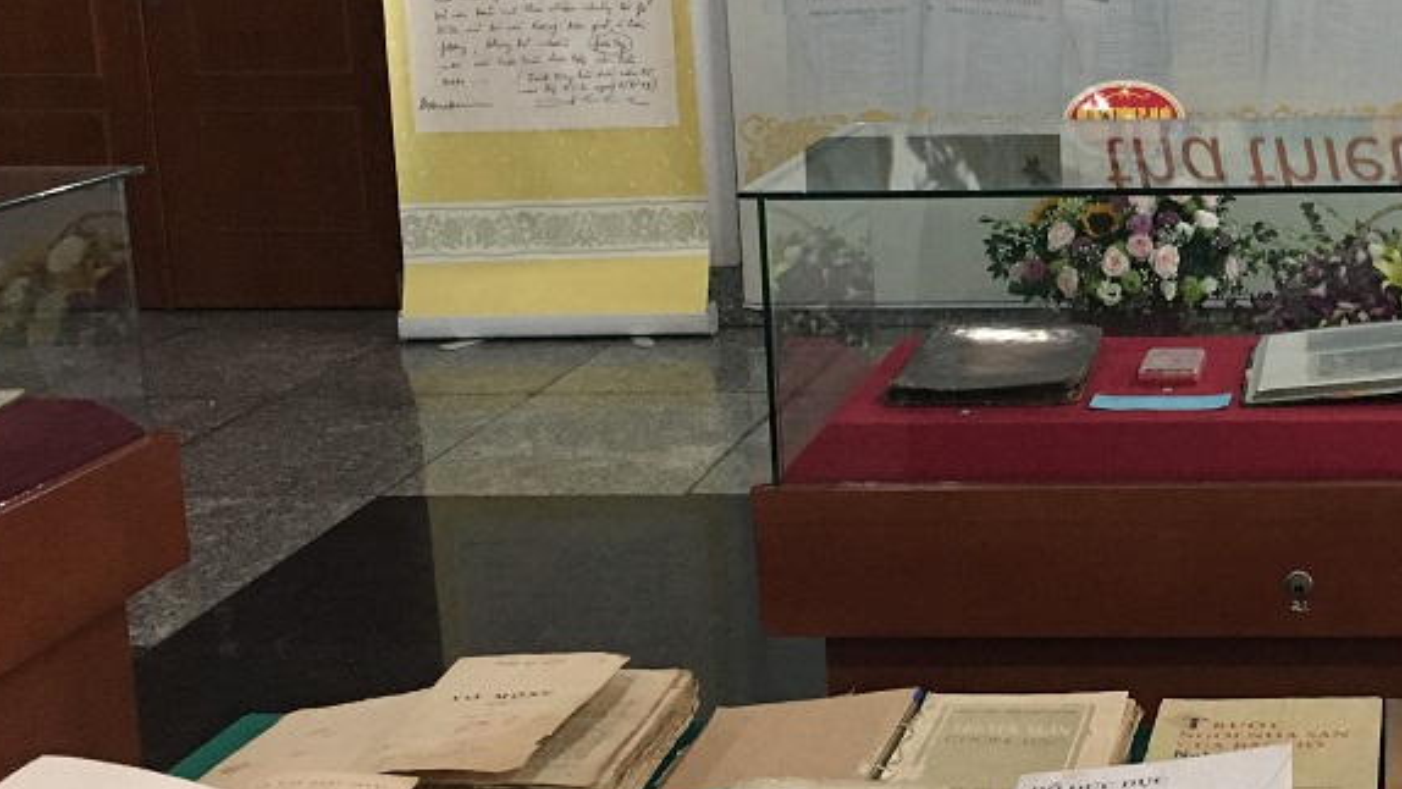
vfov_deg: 18.3
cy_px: 352
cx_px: 1197
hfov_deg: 30.8
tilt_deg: -11.8
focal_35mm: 66
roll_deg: +0.9
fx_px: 2454
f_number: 2.2
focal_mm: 4.15
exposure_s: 1/33
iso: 200
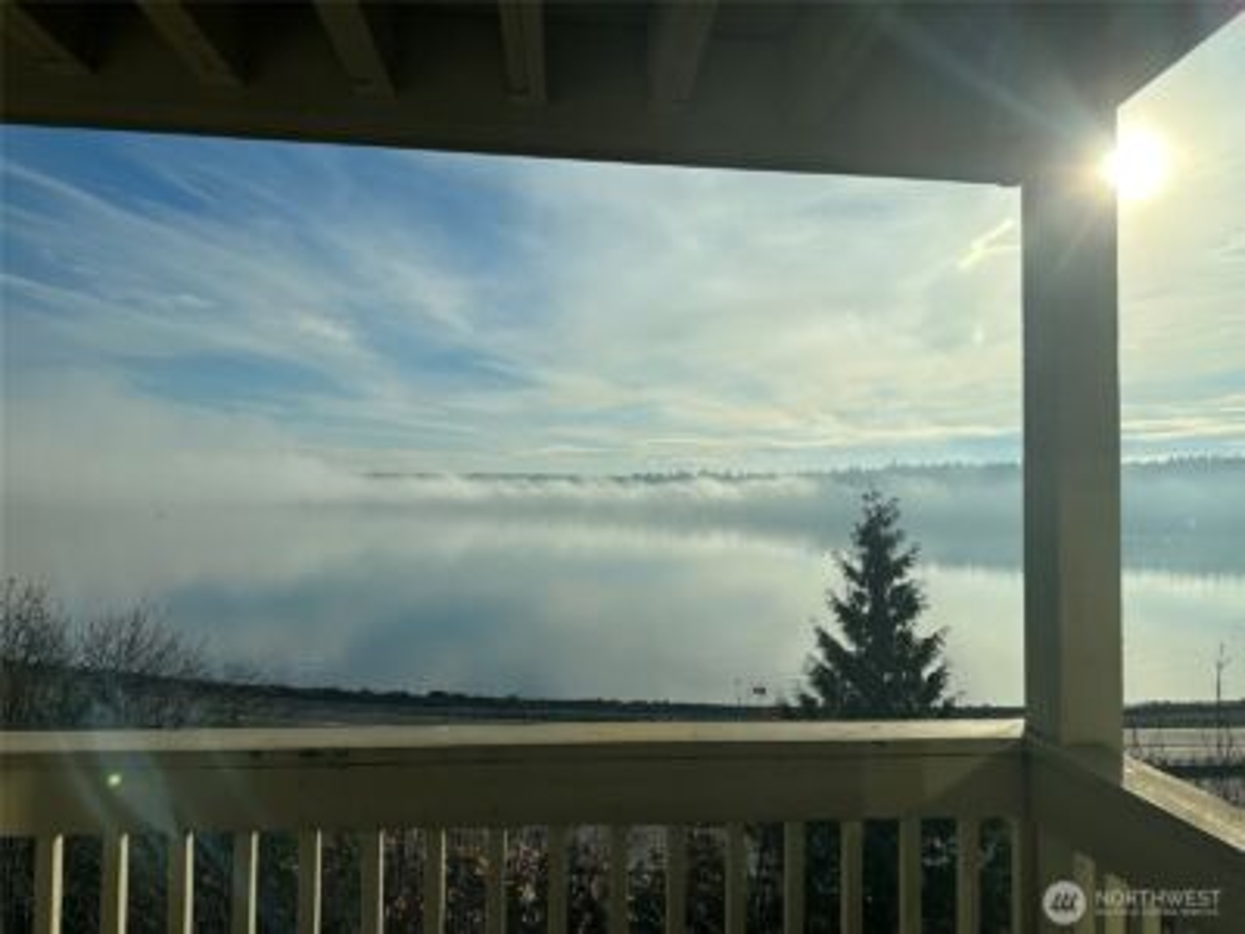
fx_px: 863
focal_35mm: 24
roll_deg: -0.9
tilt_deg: +1.2
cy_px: 467
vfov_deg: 56.8
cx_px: 622
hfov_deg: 71.6
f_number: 1.78
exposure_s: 1/12048
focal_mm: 6.86
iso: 80
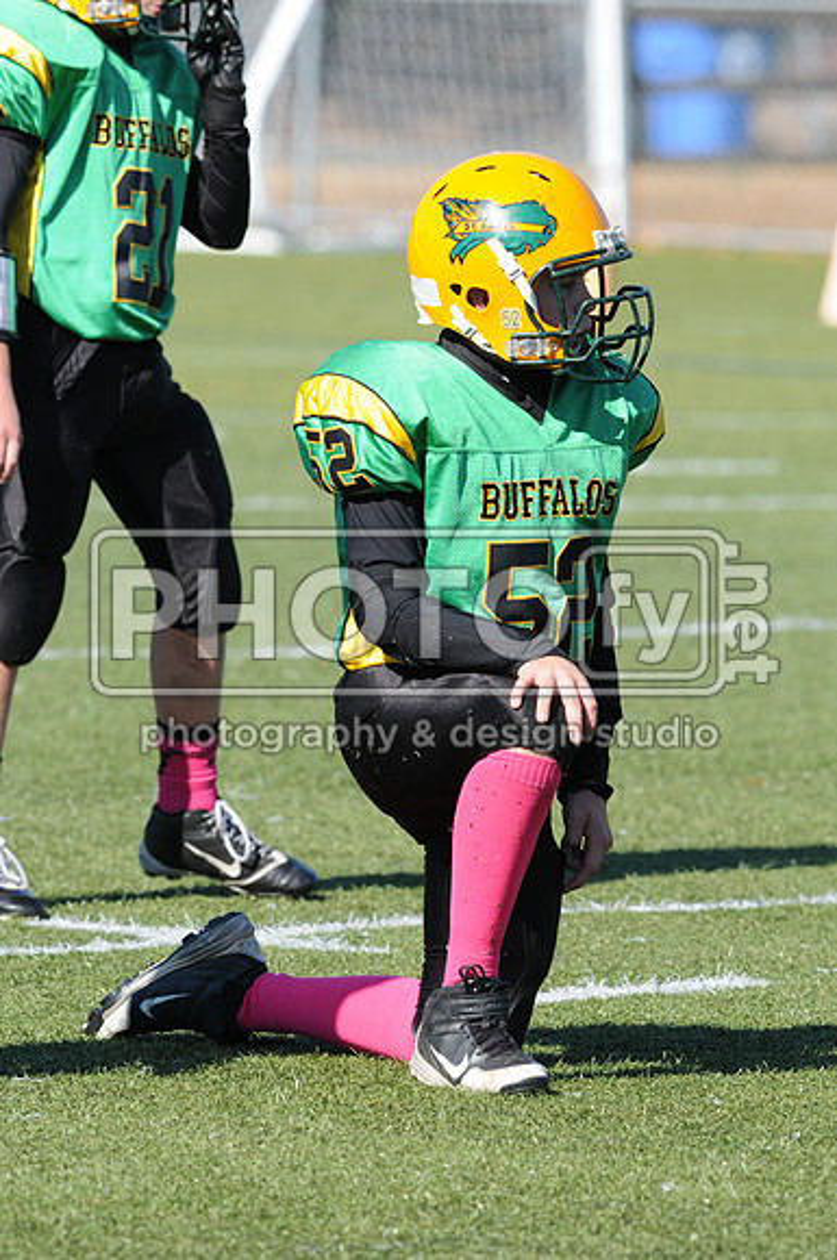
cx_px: 418
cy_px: 630
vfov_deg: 4.6
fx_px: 15740
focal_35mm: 450
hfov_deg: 3.0
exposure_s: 1/500
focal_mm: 300
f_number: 6.3
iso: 200
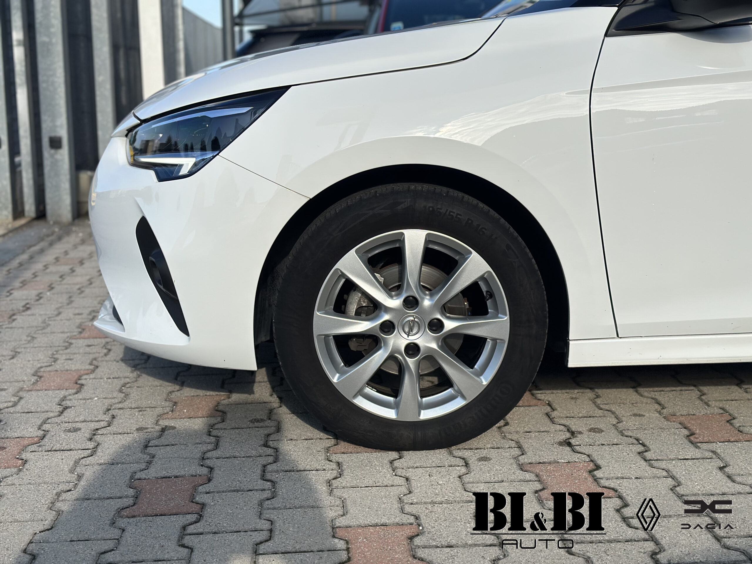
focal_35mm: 48
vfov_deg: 30.3
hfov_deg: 39.7
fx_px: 1043
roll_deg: -0.4
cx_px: 376
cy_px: 282
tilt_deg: -10.4
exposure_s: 1/6211
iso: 80
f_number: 1.78
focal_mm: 6.86
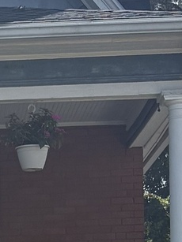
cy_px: 352
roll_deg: +0.3
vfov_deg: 9.9
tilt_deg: +4.4
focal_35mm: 195
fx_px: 1368
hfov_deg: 7.3
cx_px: -190
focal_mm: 5.96
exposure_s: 1/4329
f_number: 1.6
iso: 64
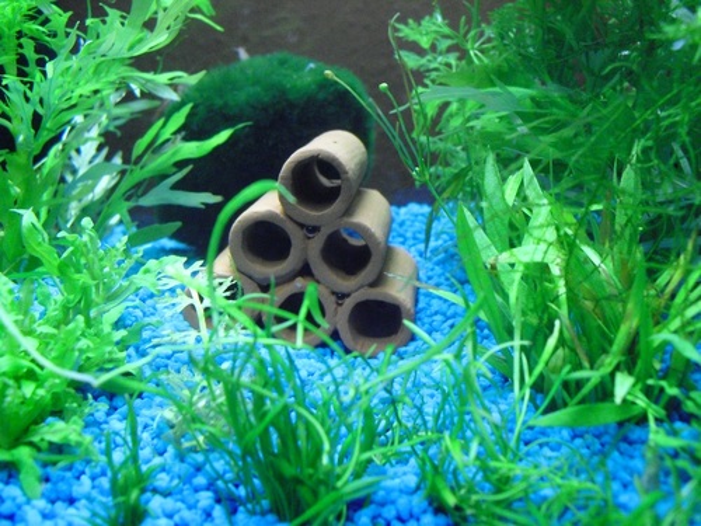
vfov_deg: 39.7
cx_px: 350
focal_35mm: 36
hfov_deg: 51.4
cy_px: 263
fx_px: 729
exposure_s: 1/100
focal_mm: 6.3
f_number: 3.1
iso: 800
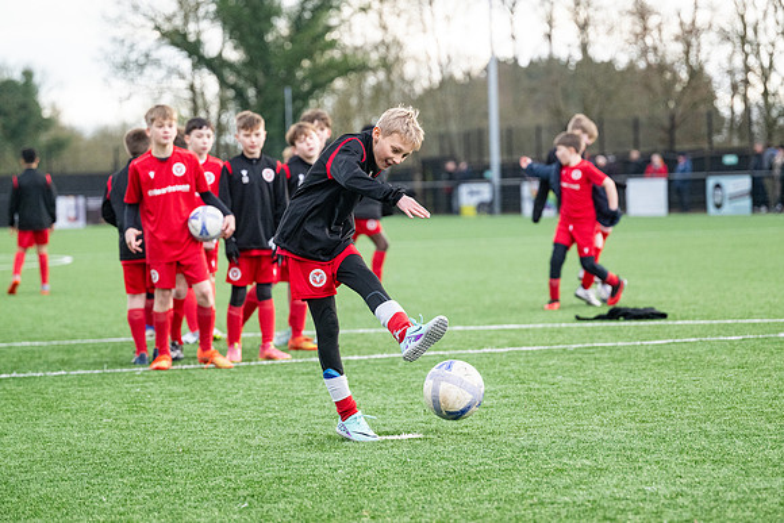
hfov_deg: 14.7
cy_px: 262
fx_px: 3049
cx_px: 392
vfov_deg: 9.8
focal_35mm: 140
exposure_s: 1/2000
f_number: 4
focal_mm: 140
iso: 2000
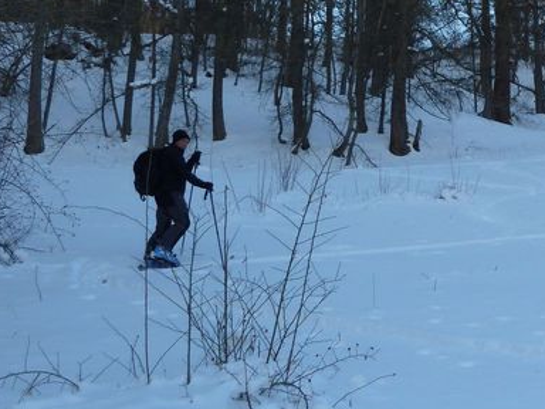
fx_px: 1149
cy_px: 187
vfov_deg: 20.2
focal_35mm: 73
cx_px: 563
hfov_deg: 25.2
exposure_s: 1/160
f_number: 4
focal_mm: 5.7
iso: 80
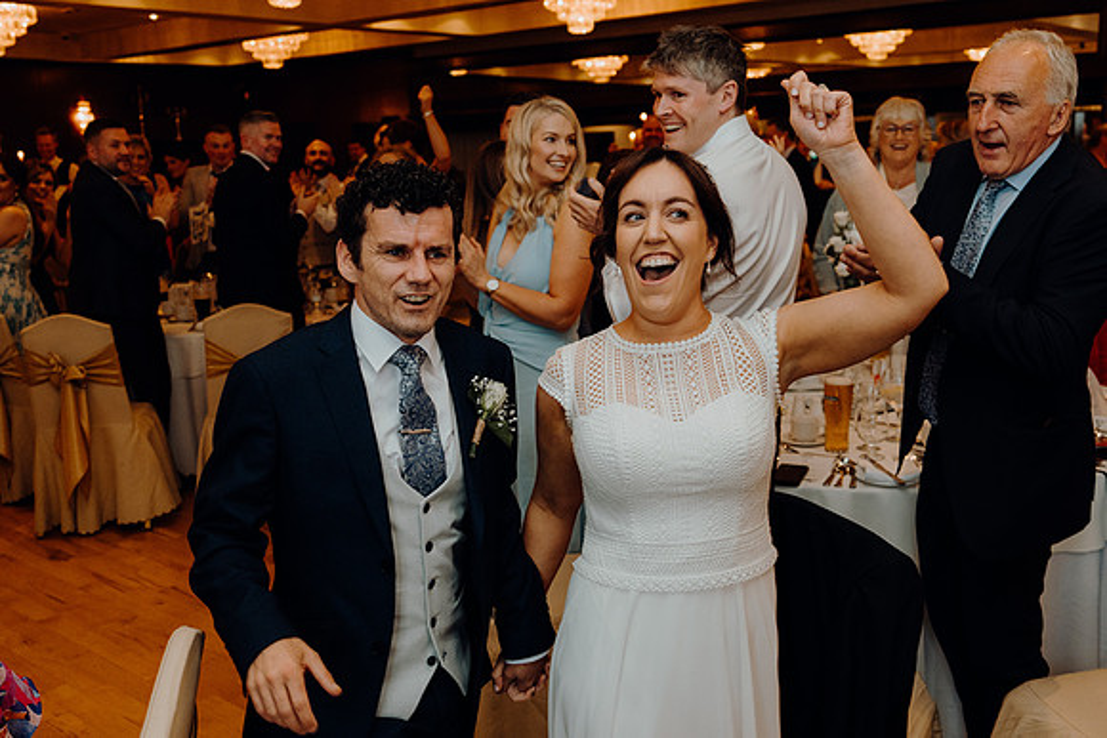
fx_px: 1107
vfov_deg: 36.9
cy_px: 369
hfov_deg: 53.1
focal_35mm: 36
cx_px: 554
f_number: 2.8
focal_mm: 24
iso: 1250
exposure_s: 1/200
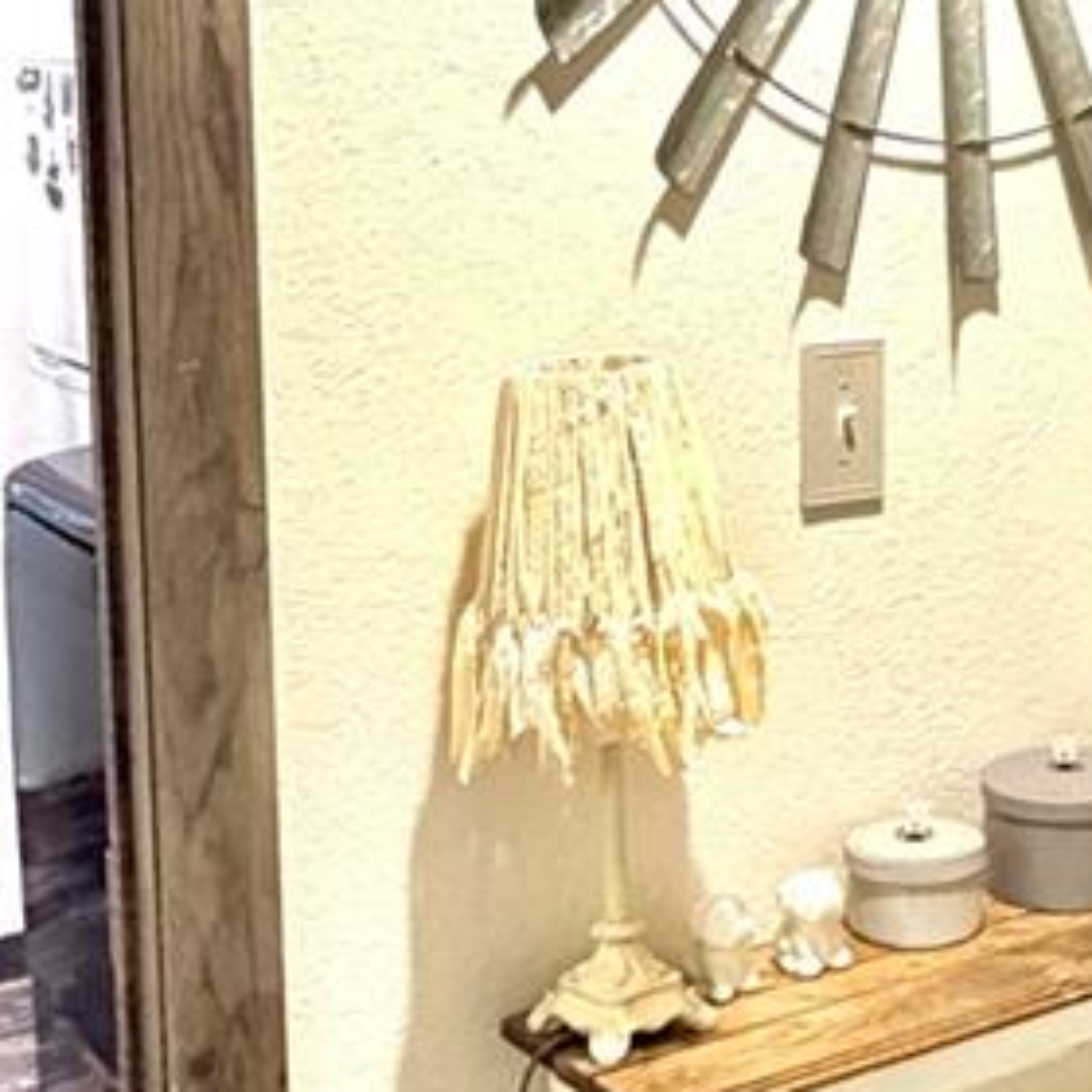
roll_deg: +0.4
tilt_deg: -7.7
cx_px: 1026
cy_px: 359
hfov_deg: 24.5
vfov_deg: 25.2
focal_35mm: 68
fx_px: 2427
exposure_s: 1/60
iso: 640
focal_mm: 2.22
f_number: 2.2
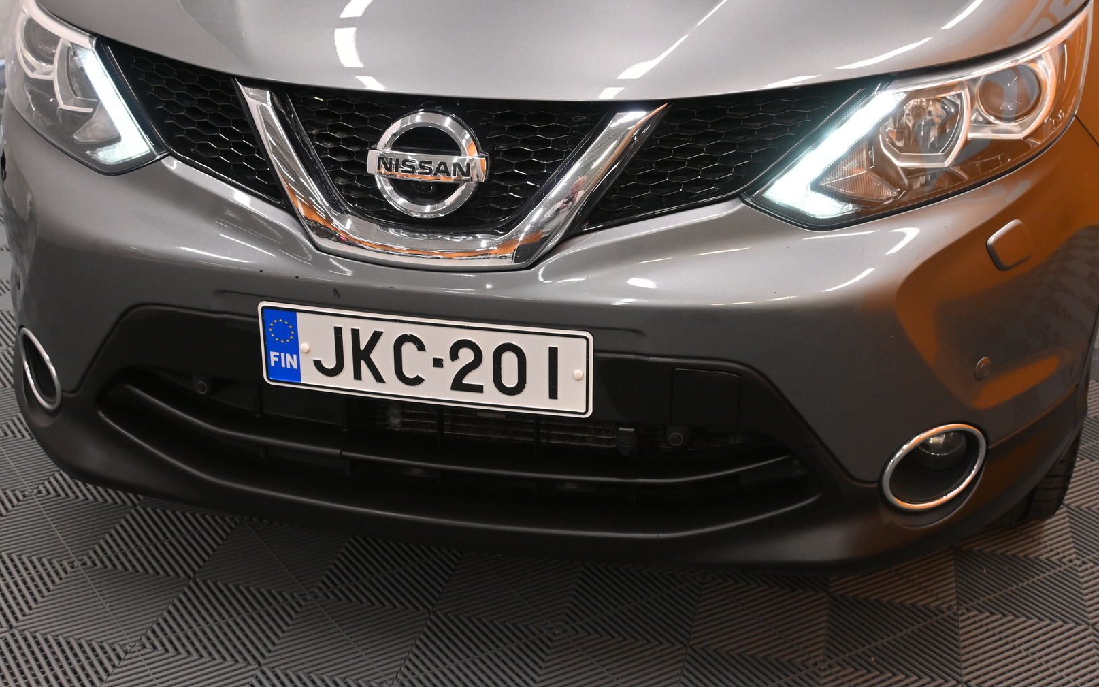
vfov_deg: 27.5
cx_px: 549
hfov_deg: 42.8
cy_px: 321
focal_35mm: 47
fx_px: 1401
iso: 1250
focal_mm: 30.5
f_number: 6.3
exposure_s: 1/100
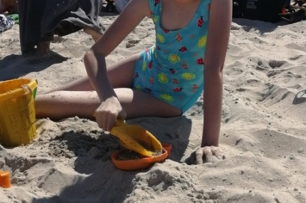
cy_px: 32
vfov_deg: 19.4
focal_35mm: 69
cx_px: 153
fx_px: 586
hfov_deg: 29.3
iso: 50
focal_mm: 3.64
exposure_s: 1/3623
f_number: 1.8
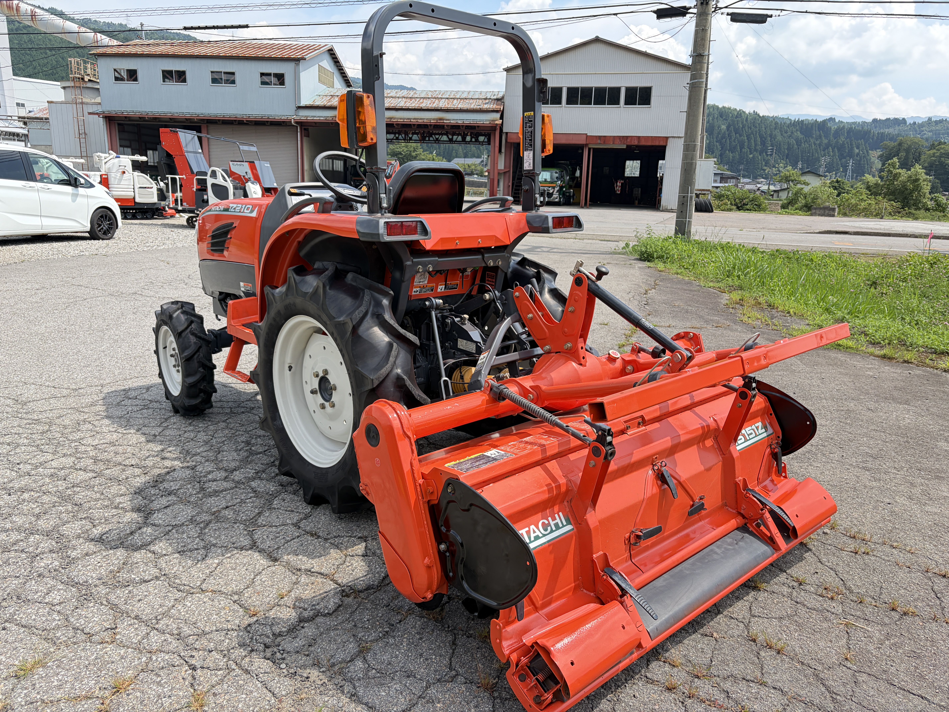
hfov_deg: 67.3
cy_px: 356
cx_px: 474
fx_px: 713
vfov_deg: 53.1
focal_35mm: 26
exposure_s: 1/801
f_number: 1.6
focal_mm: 5.96
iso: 50
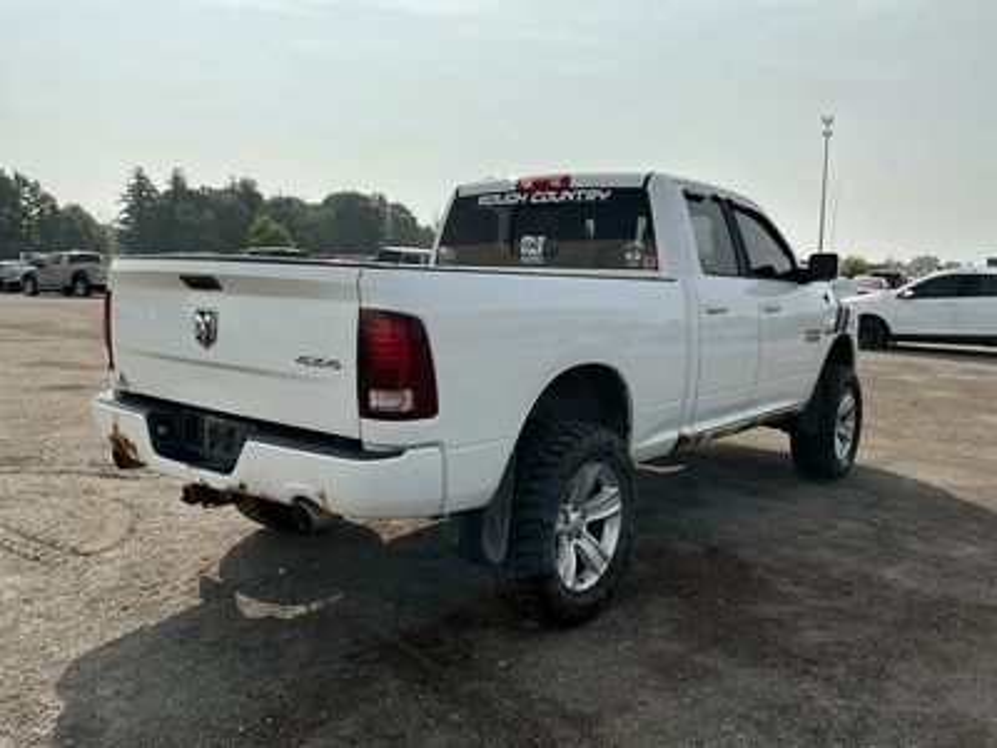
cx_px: 498
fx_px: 806
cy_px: 374
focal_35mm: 28
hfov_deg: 63.4
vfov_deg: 49.7
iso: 25
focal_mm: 3
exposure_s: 1/4405
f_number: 1.8
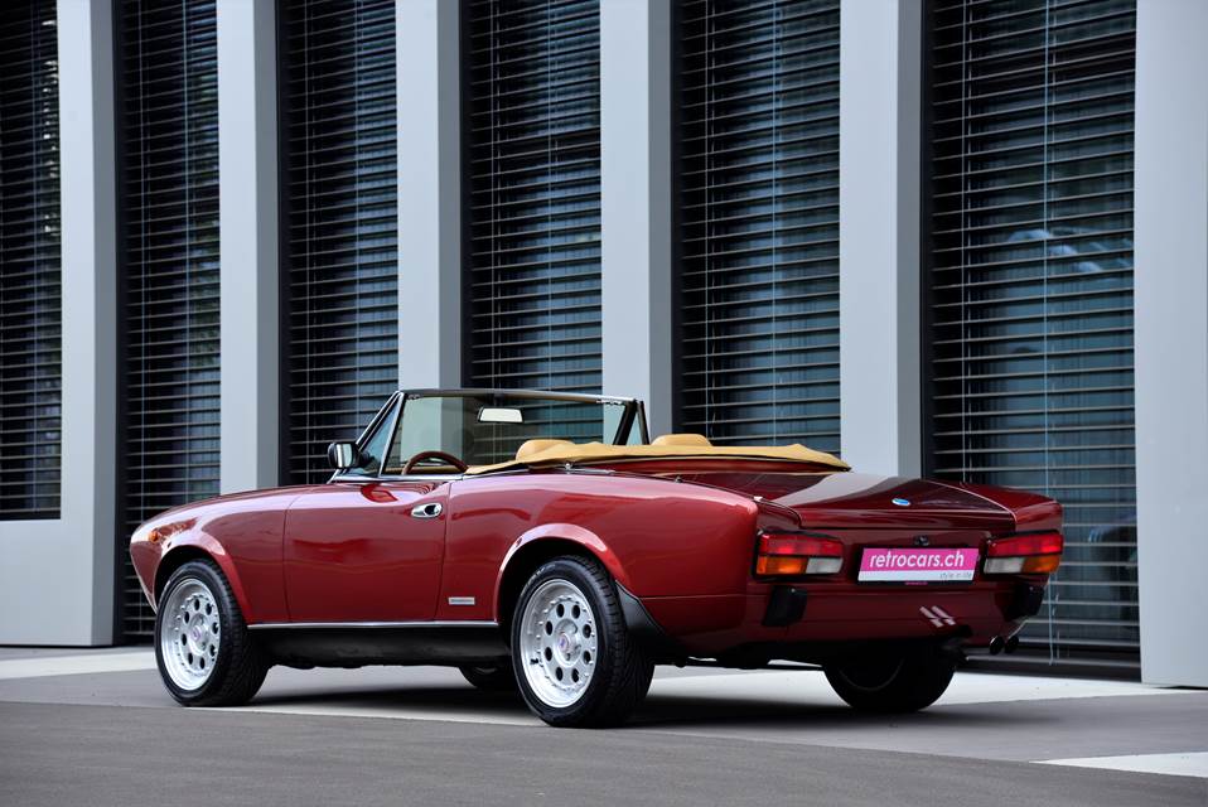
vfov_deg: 14.4
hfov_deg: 21.4
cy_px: 404
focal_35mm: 95
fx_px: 3190
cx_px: 604
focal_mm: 95
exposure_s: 1/60
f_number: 6.3
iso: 200
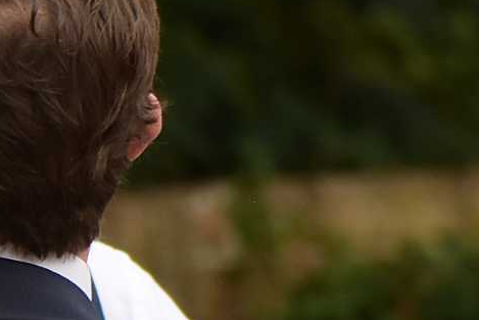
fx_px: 21281
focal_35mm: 1599
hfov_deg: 1.3
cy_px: 596
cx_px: -524
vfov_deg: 0.9
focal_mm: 200
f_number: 5.6
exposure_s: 1/400
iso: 500
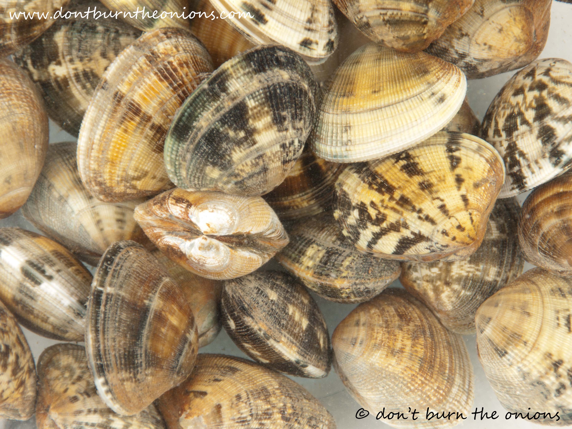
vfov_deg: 5.2
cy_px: 214
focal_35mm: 288
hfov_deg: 6.9
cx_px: 286
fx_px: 4759
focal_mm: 144
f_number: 5.9
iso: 400
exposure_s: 1/60
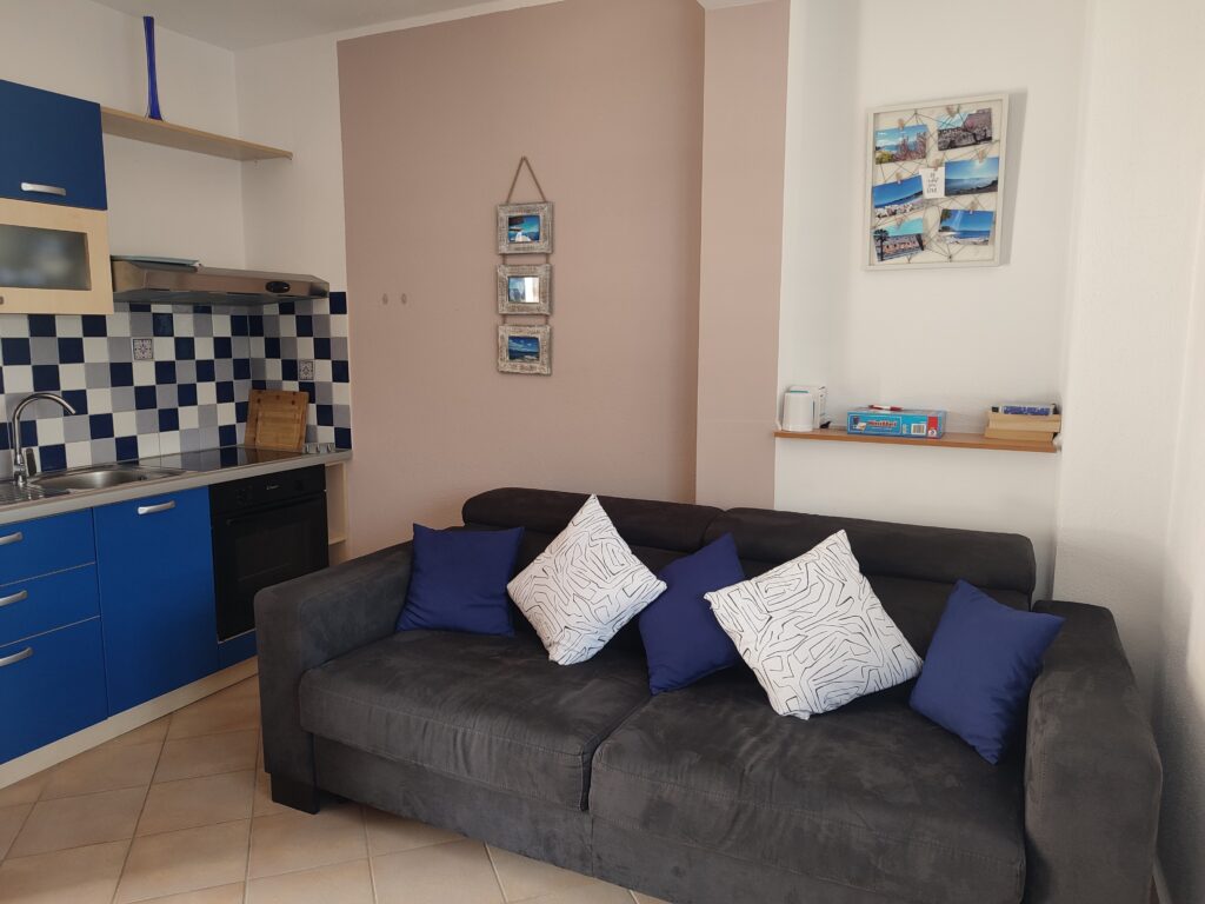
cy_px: 452
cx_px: 602
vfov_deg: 56.8
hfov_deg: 71.6
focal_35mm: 24
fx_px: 835
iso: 452
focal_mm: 5.89
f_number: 1.89
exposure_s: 1/33
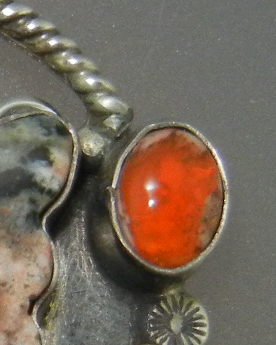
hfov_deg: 6.4
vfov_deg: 8.3
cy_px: 298
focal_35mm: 231
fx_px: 2359
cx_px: -380
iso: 478
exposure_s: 1/30
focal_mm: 7.1
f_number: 7.4
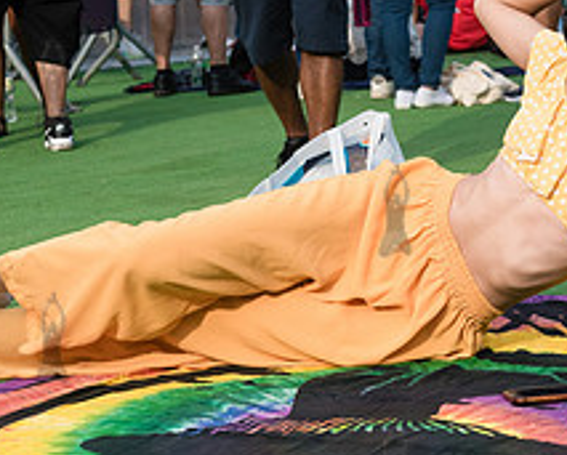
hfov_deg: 14.9
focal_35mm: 129
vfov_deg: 12.0
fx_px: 2168
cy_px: 209
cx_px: 394
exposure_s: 1/1600
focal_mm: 44
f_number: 4.5
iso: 500
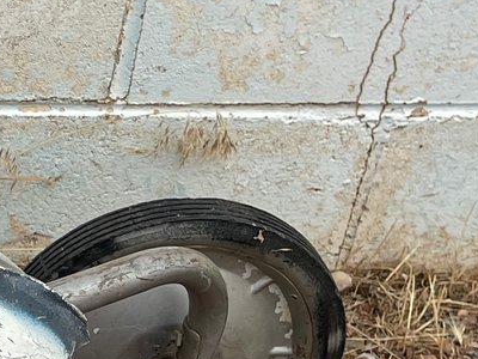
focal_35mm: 125
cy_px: 370
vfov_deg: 11.7
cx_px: -464
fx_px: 1726
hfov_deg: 13.6
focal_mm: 5.1
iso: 32
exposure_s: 1/1976
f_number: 1.6
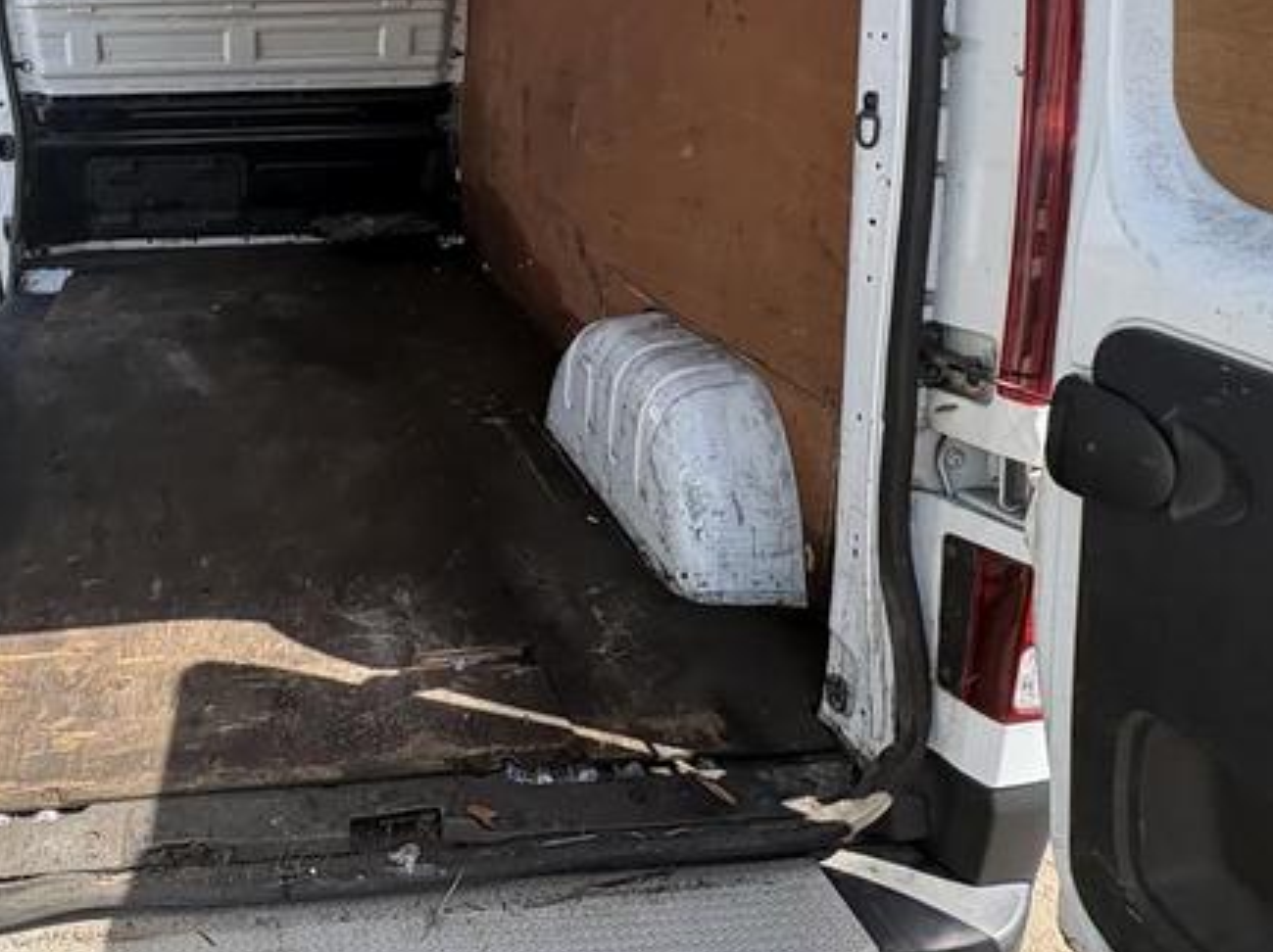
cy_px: 220
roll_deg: -2.2
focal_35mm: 29
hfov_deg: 58.2
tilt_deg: -19.3
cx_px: 303
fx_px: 1066
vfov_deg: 46.2
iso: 64
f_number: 2.2
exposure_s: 1/312
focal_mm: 2.22
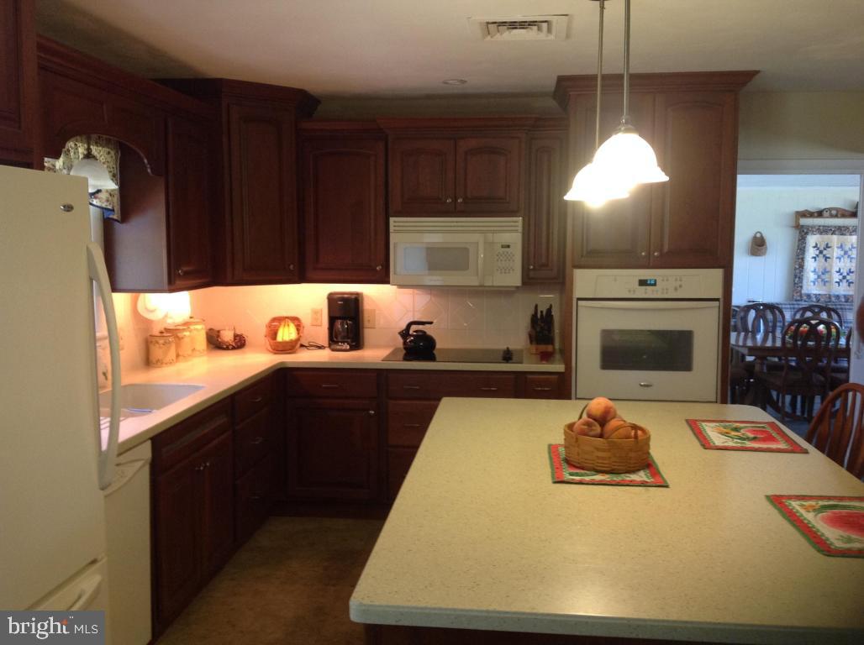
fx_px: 872
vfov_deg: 40.6
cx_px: 432
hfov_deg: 52.7
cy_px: 322
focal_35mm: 35
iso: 100
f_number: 2.4
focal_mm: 4.28
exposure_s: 1/15
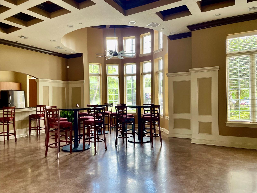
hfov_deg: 67.3
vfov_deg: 53.1
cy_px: 96
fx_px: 193
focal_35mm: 26
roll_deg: +0.7
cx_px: 128
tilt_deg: -0.7
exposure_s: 1/120
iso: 125
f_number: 1.6
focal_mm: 4.2
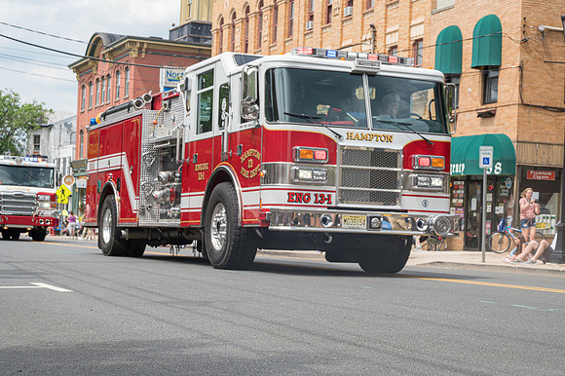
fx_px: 1098
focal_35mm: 70
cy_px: 188
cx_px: 282
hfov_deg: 28.9
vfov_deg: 19.4
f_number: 10
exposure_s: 1/100
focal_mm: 70
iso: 100
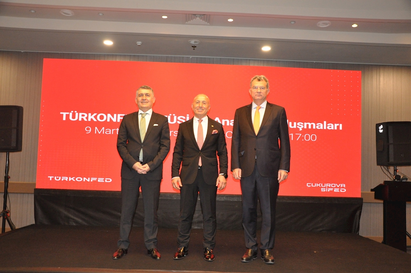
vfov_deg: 39.9
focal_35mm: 33
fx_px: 376
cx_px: 206
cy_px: 136
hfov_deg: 57.3
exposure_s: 1/60
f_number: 5
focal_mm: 22
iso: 1600
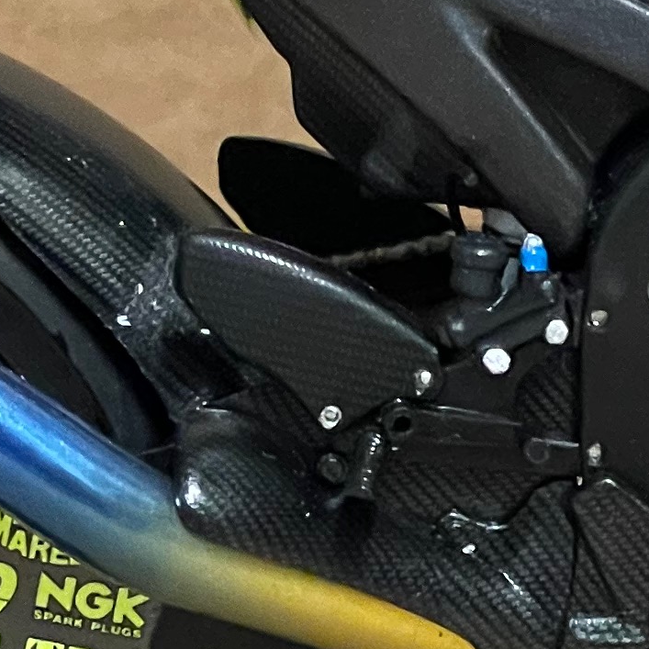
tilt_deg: -19.2
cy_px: 513
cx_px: 779
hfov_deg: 6.6
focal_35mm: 262
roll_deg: +0.0
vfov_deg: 6.7
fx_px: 5557
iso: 640
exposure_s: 1/50
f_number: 2
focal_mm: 6
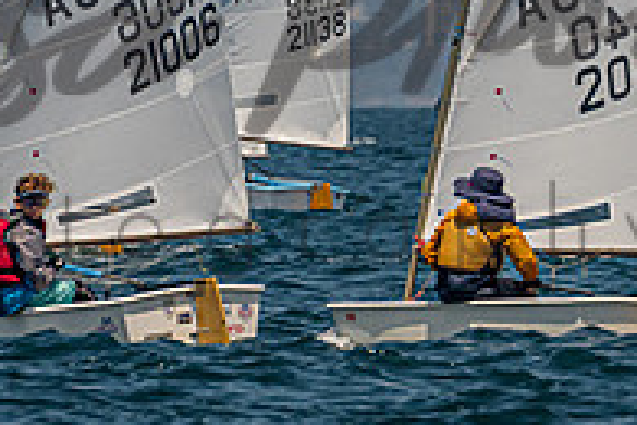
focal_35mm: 1230
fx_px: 21762
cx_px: 476
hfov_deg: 1.7
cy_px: -14
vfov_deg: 1.1
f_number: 8
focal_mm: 310
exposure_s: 1/3200
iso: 250
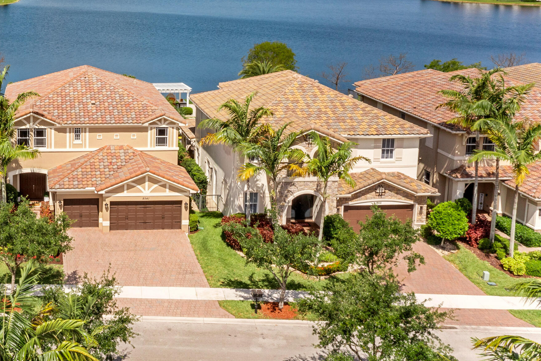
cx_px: 80
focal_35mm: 48
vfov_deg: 27.6
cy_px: 82
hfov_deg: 38.9
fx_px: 721
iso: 200
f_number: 7.1
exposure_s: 1/640
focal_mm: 10.26
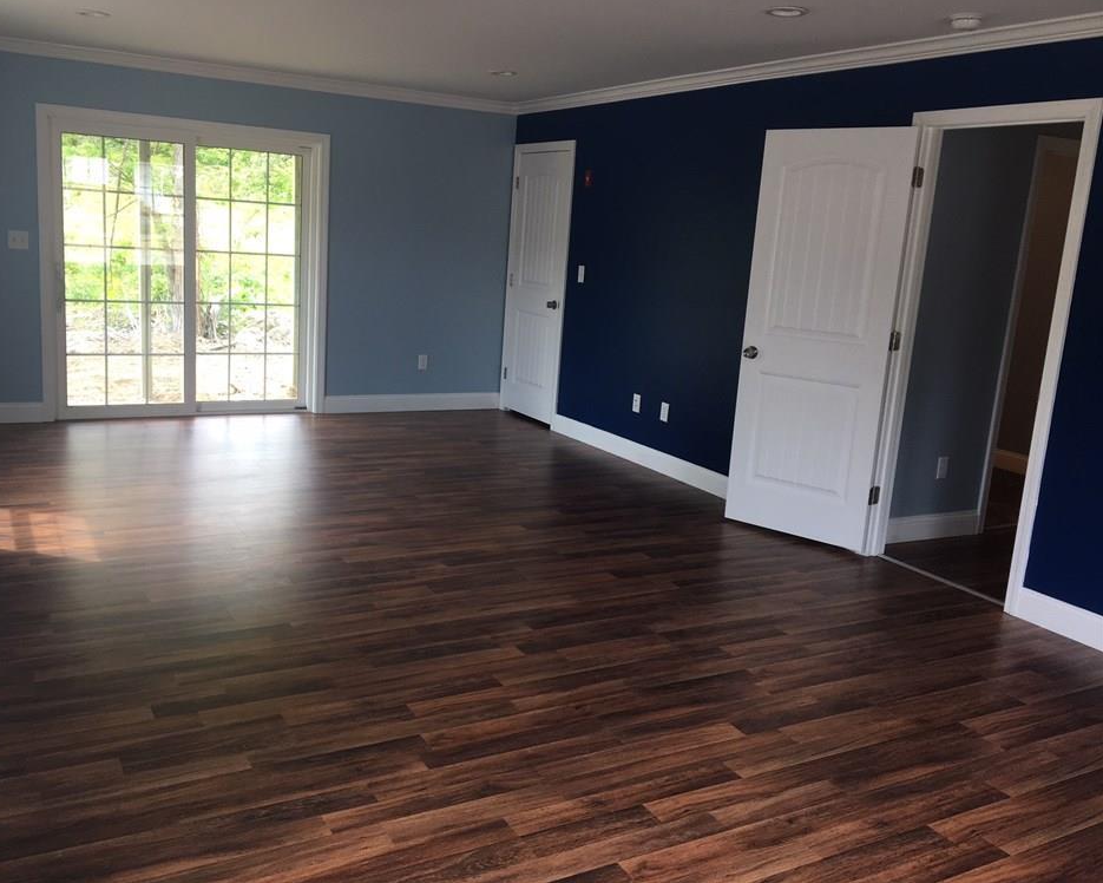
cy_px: 431
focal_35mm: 31
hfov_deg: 57.1
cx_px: 500
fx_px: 1012
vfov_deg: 47.1
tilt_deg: -11.8
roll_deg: -3.4
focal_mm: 4.15
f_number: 2.2
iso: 32
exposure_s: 1/60
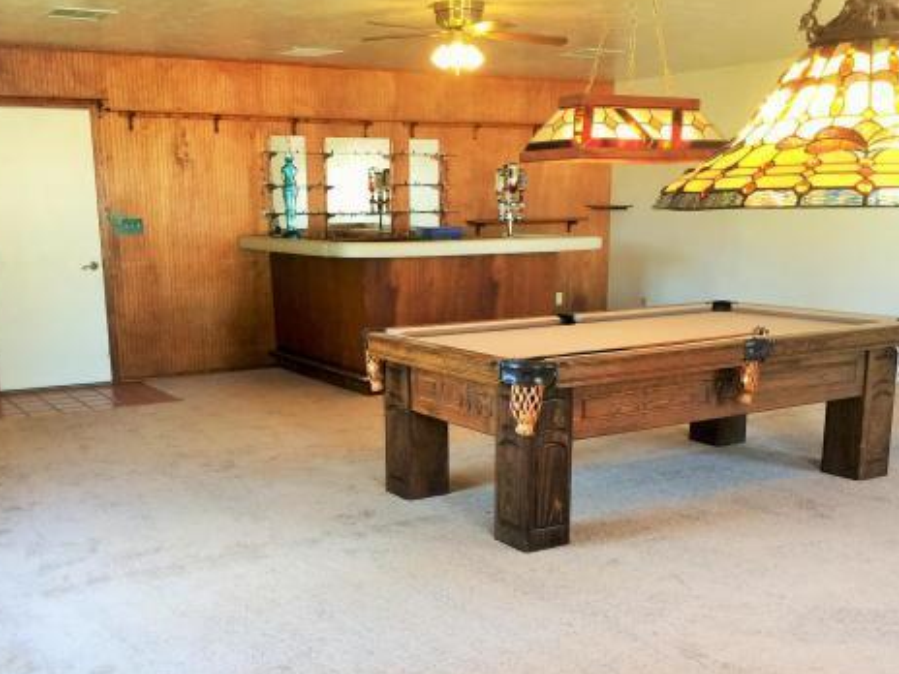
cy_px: 447
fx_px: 1039
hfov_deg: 46.8
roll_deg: -0.4
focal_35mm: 40
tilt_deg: -12.6
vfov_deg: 35.6
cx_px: 436
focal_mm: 4.15
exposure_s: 1/17
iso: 50
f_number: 2.2
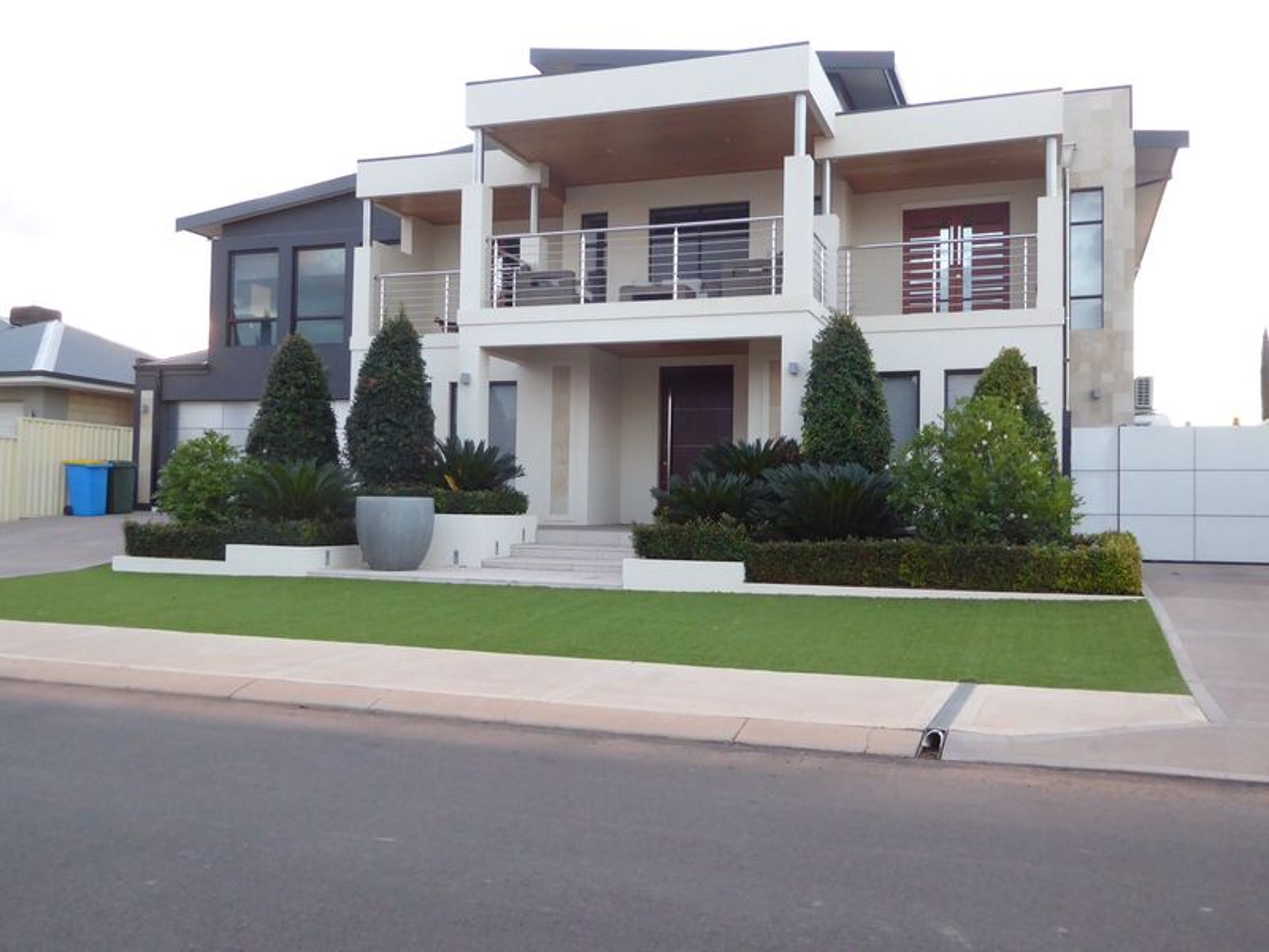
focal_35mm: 32
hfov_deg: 56.8
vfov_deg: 44.2
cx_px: 634
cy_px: 476
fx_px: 1173
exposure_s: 1/60
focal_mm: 5.4
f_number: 3.5
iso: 400
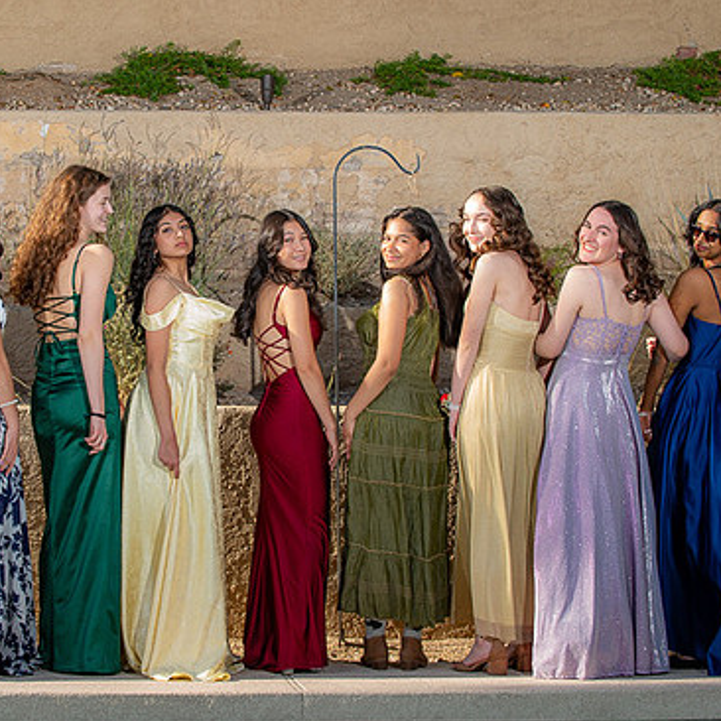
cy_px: 317
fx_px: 2734
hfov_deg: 15.0
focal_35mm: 116
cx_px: 240
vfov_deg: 15.0
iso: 50
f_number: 6.3
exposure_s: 1/200
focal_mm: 80
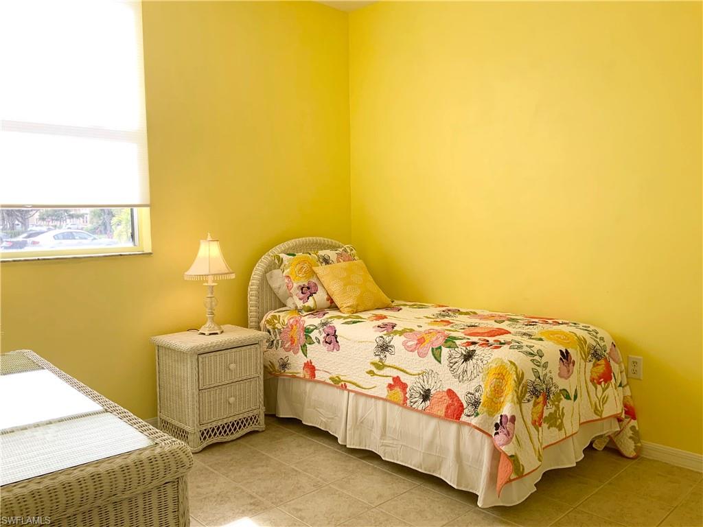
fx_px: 589
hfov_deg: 61.7
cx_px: 352
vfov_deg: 48.2
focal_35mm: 29
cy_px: 264
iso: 16
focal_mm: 3
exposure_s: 1/125
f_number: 1.8
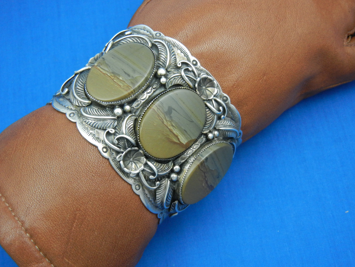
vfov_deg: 24.8
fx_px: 605
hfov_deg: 32.7
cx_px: 178
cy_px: 134
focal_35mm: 59
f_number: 4
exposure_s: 1/19
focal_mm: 10.6
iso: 400
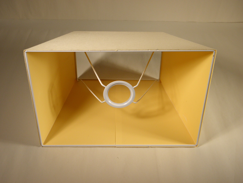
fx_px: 274
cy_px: 92
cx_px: 122
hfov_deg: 47.9
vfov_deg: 36.8
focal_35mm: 39
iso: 100
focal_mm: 7.1
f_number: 3.8
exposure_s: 1/80
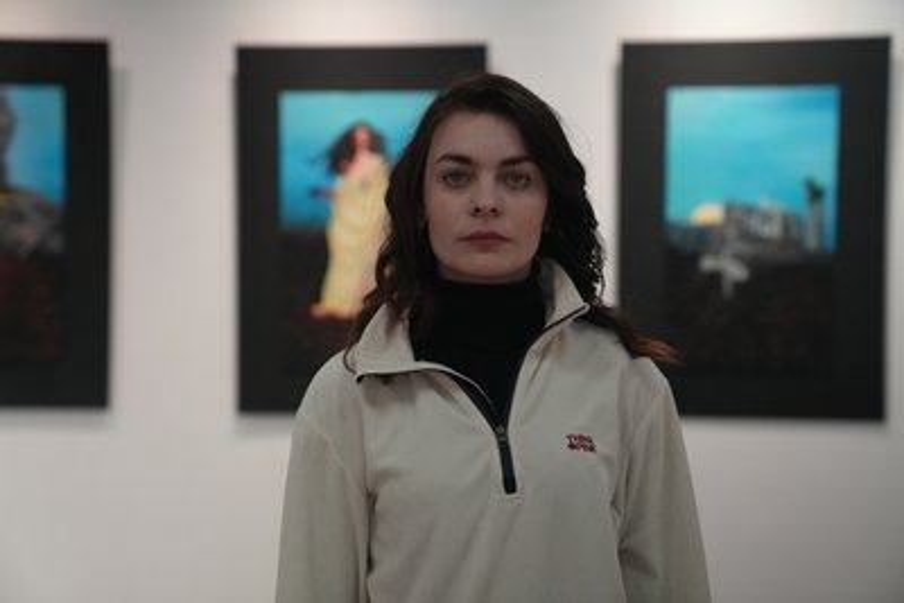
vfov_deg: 20.9
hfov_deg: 30.9
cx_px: 452
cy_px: 302
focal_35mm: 65
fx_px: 1633
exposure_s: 1/30
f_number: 2.8
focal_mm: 65
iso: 12800
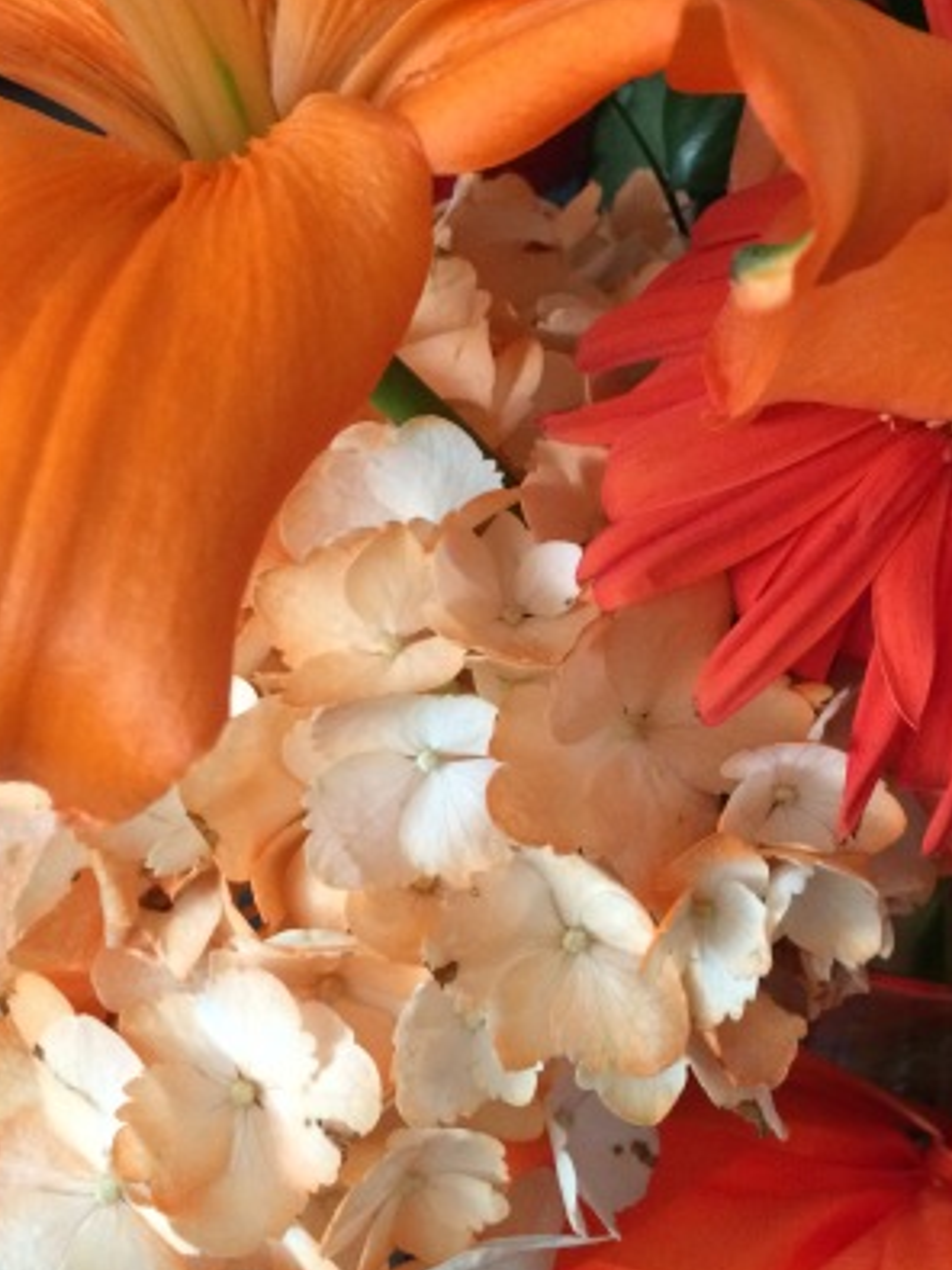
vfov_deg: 40.3
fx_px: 1724
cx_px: 775
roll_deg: -11.2
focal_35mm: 47
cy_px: 521
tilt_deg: -27.8
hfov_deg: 30.1
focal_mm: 4.15
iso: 320
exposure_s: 1/24
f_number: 2.2
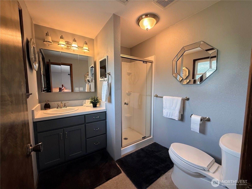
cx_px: 126
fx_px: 102
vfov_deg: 85.7
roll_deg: +0.8
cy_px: 94
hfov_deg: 102.1
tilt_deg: -5.2
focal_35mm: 14
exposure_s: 1/120
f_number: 2.2
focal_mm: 2.22
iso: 250
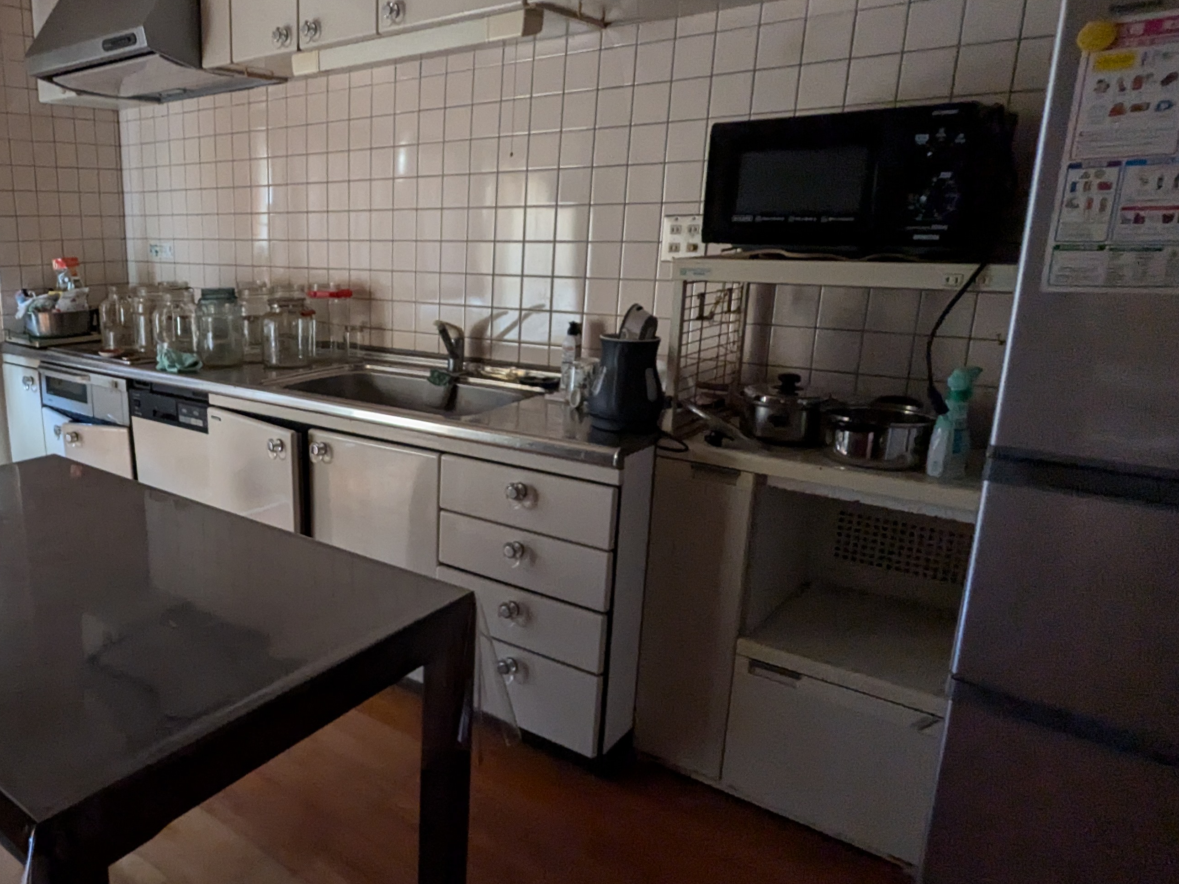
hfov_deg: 66.0
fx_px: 851
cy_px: 444
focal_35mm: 25
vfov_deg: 54.9
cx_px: 325
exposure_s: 1/24
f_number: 2.2
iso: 487
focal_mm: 2.35
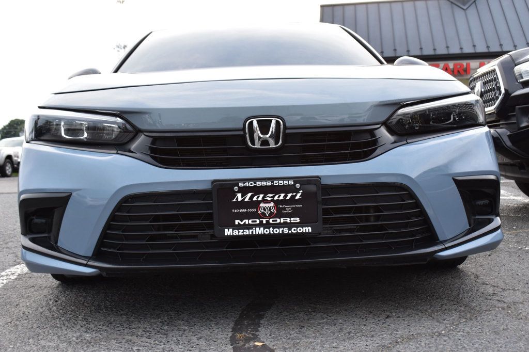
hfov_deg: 47.9
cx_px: 264
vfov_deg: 33.0
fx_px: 595
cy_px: 176
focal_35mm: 40
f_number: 8
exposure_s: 1/50
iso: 400
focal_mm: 27
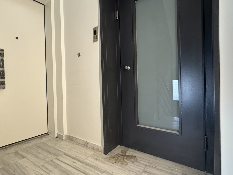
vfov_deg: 68.7
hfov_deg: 84.7
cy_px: 86
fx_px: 128
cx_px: 115
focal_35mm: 19
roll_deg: +1.4
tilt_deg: -0.4
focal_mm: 2.22
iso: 400
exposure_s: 1/60
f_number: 2.2
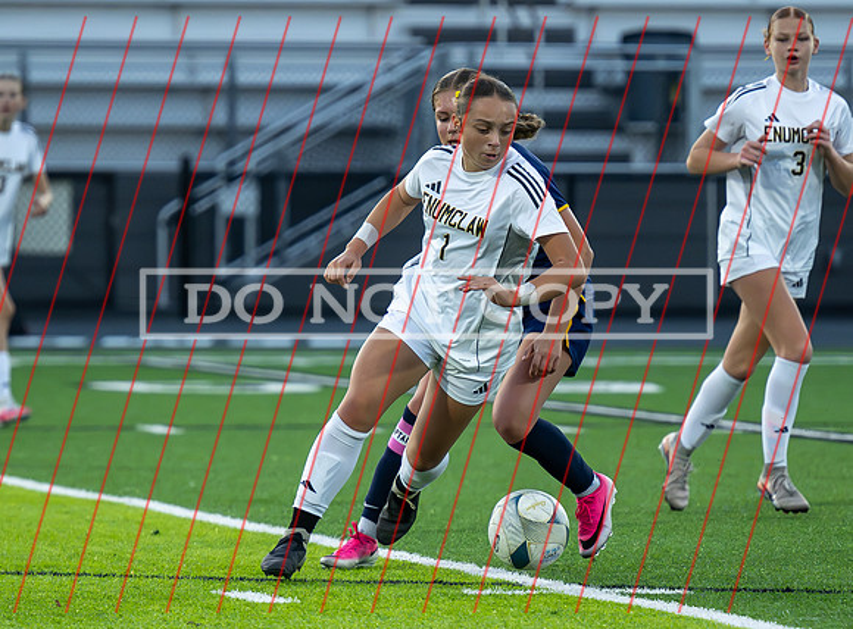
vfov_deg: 3.8
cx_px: 404
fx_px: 9423
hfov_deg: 5.2
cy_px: 459
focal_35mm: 385
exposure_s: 1/1600
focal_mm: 200
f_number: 4
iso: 5000
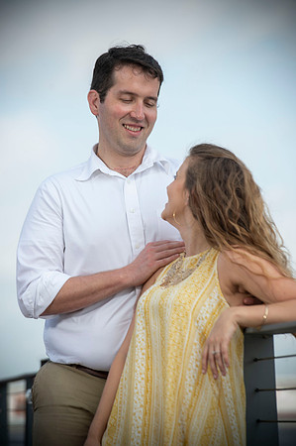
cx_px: 148
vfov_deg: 10.8
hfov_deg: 7.2
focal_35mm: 190
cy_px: 223
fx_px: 2349
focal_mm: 190
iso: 50
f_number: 5.6
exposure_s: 1/200
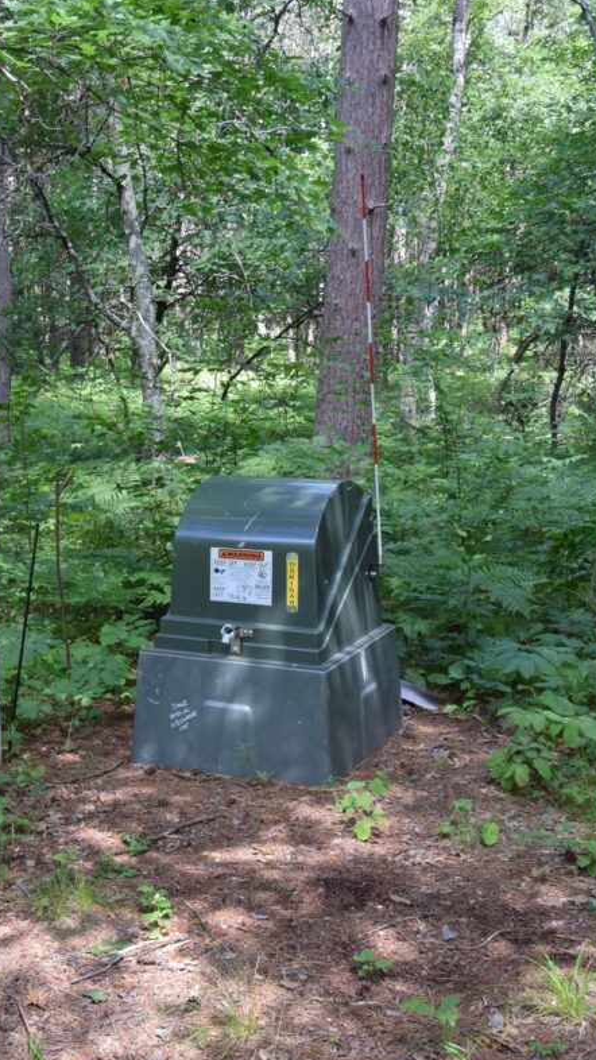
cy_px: 531
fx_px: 1349
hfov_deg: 24.6
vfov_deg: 42.9
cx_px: 147
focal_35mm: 48
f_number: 10
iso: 320
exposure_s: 1/80
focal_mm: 20
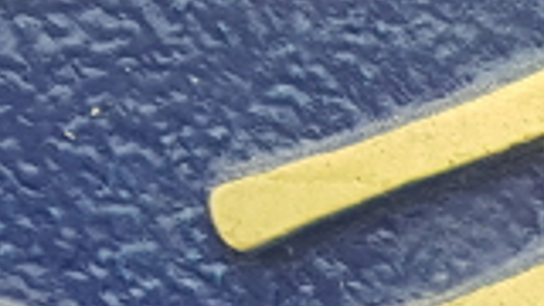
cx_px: 1394
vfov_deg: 5.3
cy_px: 923
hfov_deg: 8.9
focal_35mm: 214
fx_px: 3087
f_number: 1.7
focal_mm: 4.3
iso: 40
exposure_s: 1/189
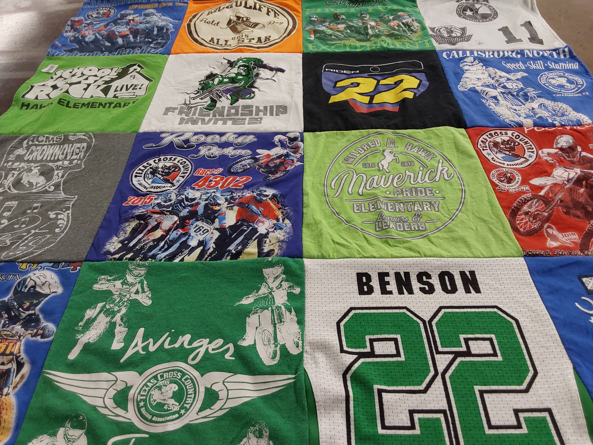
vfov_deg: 49.7
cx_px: 296
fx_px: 480
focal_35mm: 28
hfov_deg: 63.4
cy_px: 222
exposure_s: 1/60
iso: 100
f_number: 1.9
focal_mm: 2.91
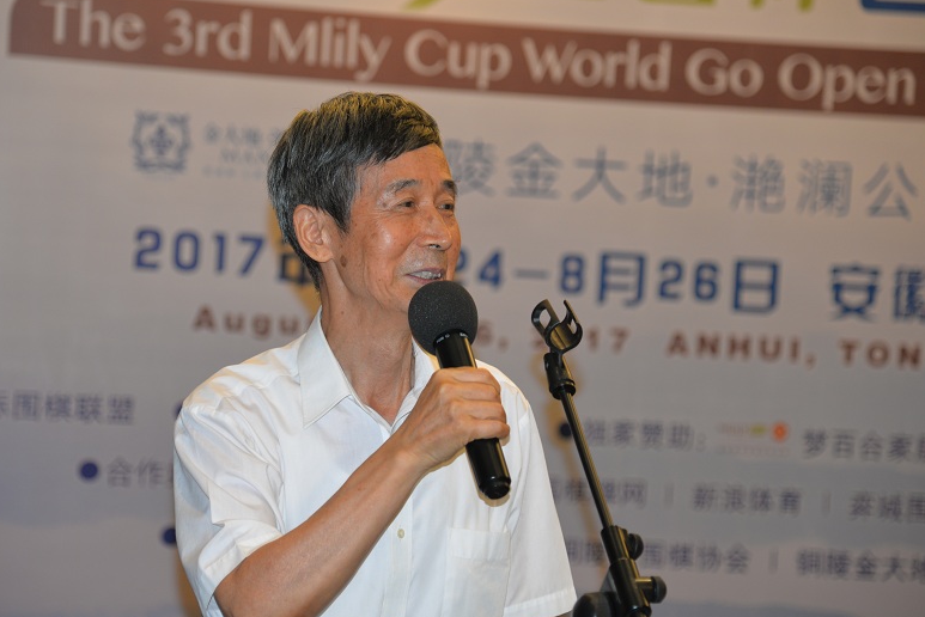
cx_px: 419
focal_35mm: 129
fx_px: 3316
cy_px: 316
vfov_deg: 10.6
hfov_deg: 15.9
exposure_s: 1/60
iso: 640
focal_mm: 105
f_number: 4
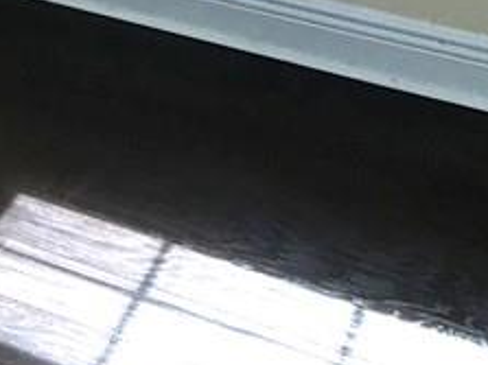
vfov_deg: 10.1
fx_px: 1874
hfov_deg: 13.1
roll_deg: +2.1
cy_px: -409
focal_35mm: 133
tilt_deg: -8.8
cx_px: -438
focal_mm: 4.15
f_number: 2.2
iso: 32
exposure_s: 1/120
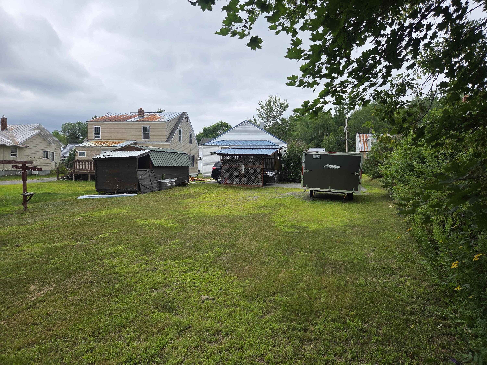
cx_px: 244
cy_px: 182
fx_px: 324
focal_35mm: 23
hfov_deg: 73.9
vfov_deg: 58.9
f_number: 1.8
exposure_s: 1/1208
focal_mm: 5.4
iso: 80
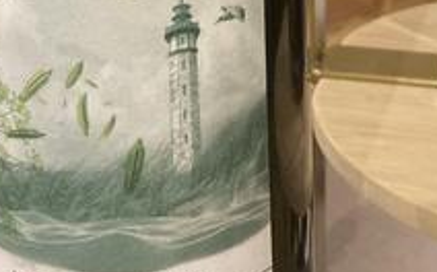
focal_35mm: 84
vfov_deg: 13.8
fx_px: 999
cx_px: 301
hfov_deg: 24.5
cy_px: -216
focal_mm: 3.99
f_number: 1.8
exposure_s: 1/33
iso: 250
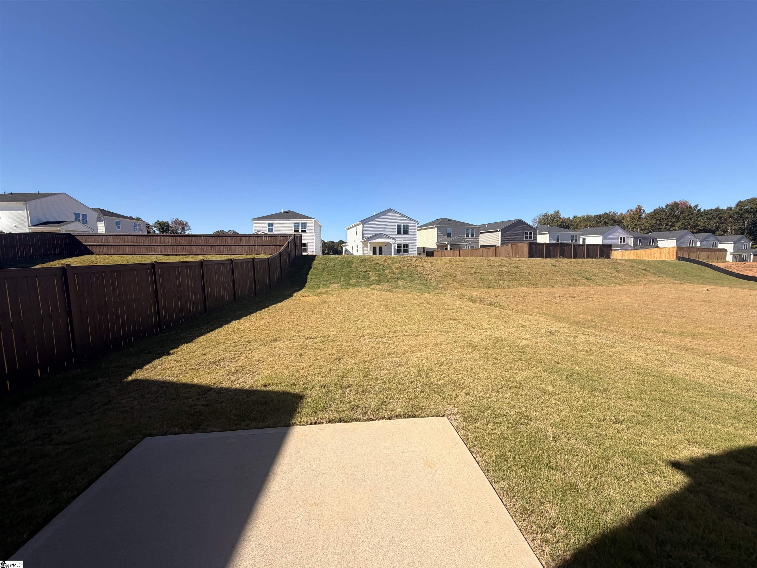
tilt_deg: -5.2
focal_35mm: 14
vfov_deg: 85.7
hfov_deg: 102.1
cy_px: 284
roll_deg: +1.1
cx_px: 378
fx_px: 306
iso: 20
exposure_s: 1/770
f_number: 2.2
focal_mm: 2.22
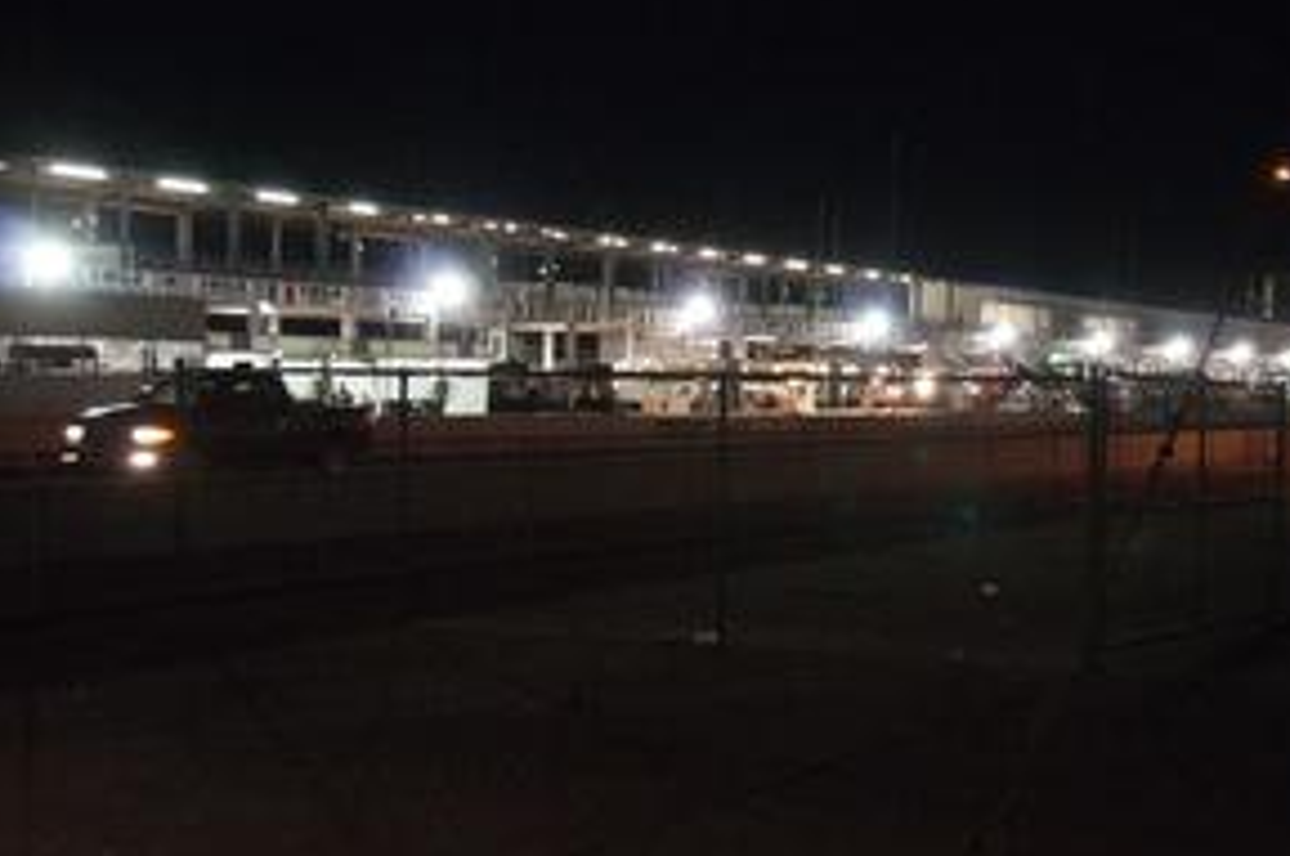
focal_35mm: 55
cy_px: 403
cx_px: 909
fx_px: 1968
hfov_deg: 35.8
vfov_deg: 24.5
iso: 2000
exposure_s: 1/60
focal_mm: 24
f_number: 3.8
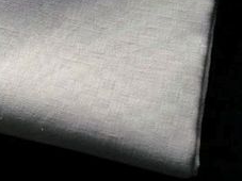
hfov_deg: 16.9
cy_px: -59
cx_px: -92
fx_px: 755
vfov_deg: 13.2
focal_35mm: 108
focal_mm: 5.8
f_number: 2.8
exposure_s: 1/400
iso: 400
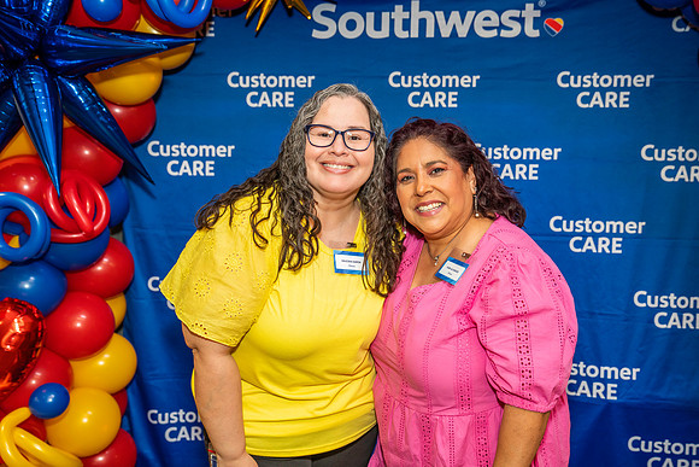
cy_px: 234
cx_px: 350
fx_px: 699
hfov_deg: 53.1
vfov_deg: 36.9
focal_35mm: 36
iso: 1250
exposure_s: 1/160
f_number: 4
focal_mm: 36
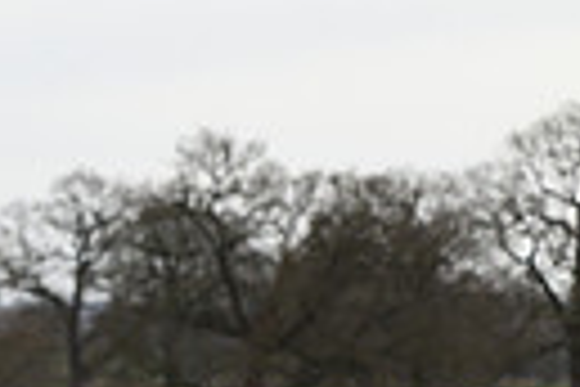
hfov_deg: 4.6
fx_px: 7121
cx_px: 1156
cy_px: 342
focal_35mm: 442
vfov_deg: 3.1
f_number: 5.6
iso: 720
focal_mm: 98
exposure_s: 1/1250
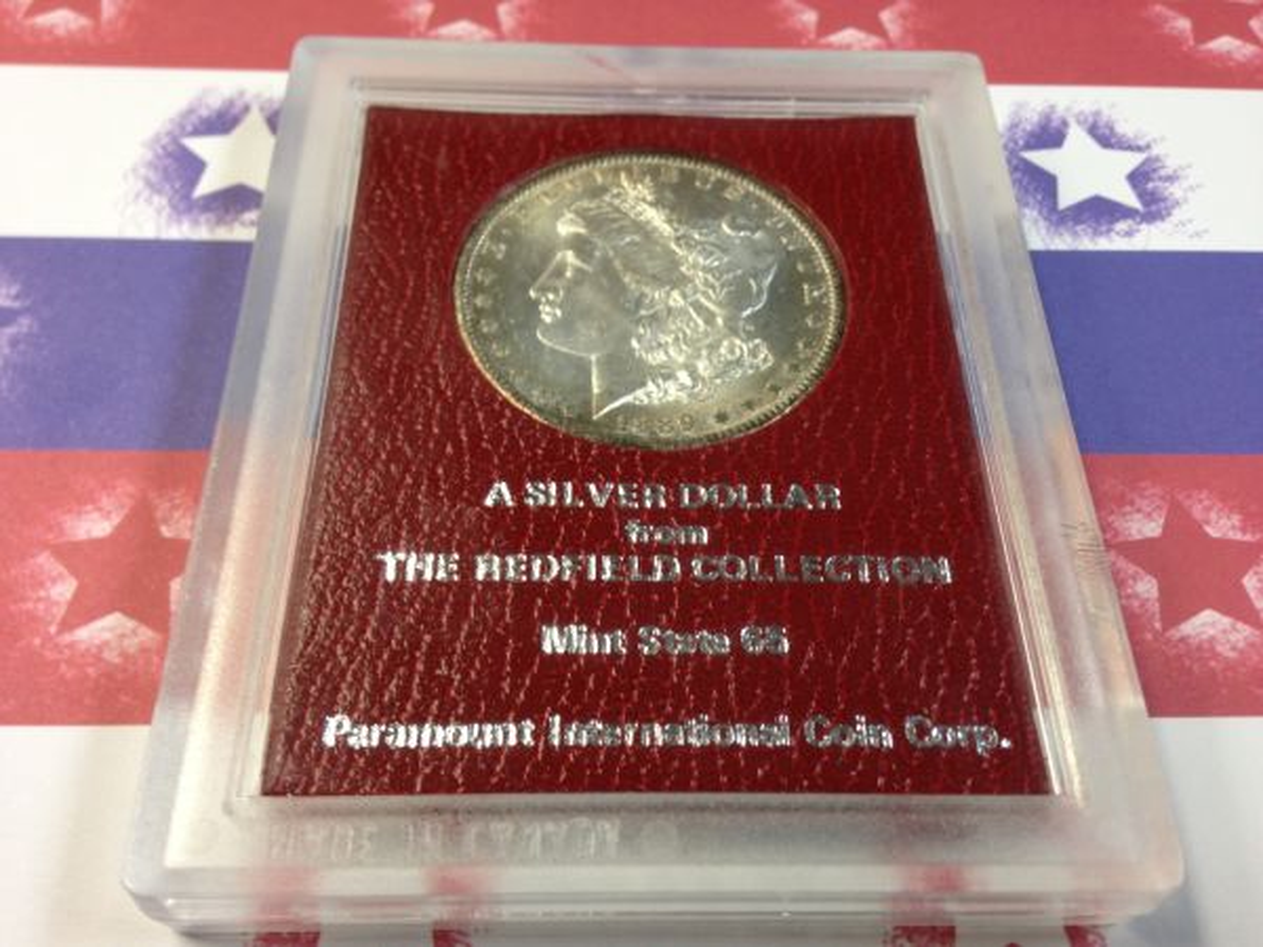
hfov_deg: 55.4
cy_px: 474
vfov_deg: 42.9
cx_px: 632
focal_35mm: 33
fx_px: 1204
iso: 50
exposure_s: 1/20
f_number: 2.4
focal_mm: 4.13
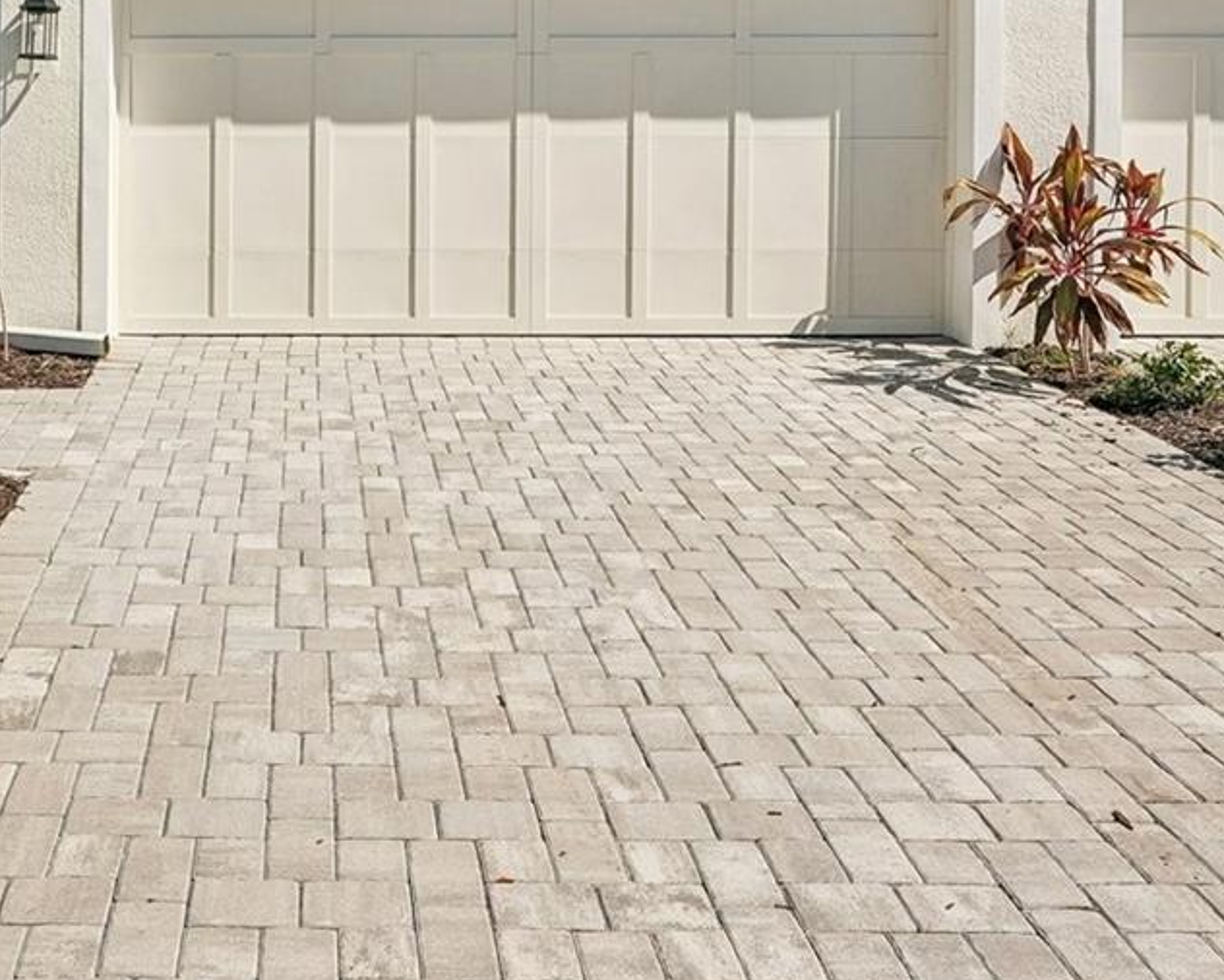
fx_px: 1377
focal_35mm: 38
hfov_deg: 47.8
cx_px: 523
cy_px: 85
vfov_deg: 36.6
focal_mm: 16
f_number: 8
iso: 400
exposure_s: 1/2000
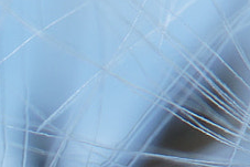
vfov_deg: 2.2
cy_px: 410
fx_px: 4406
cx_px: -313
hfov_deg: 3.2
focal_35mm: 635
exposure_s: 1/5
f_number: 6.3
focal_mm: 60
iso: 100
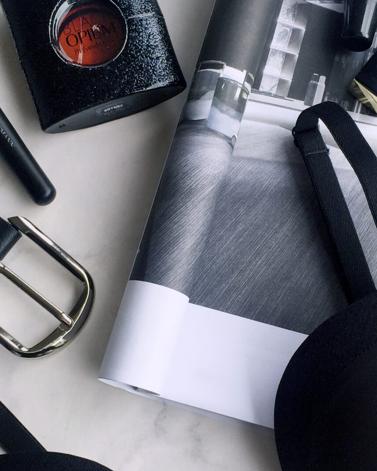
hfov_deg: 22.5
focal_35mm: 68
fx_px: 948
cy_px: 314
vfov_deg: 27.7
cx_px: 222
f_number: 2.2
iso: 32
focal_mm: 4.15
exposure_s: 1/311
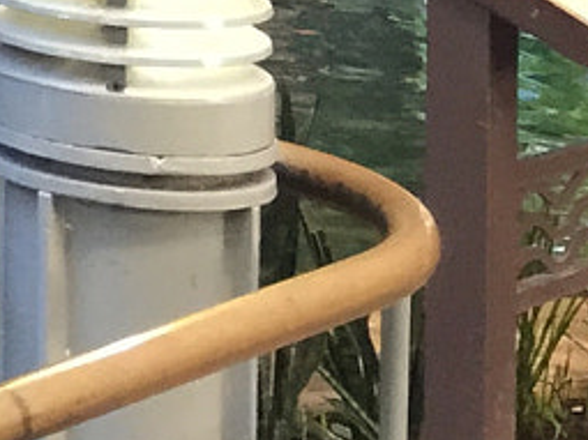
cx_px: -1056
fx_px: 3090
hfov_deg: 9.1
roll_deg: -2.0
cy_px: -673
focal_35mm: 182
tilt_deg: +1.2
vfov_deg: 7.5
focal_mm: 4.15
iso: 50
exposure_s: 1/30
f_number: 2.2
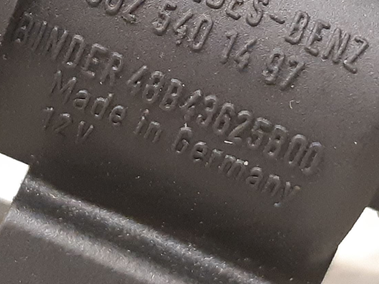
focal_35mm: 48
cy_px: 93
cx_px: 193
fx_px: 526
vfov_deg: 30.0
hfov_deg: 39.7
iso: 400
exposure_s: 1/25
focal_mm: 3.93
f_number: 1.7
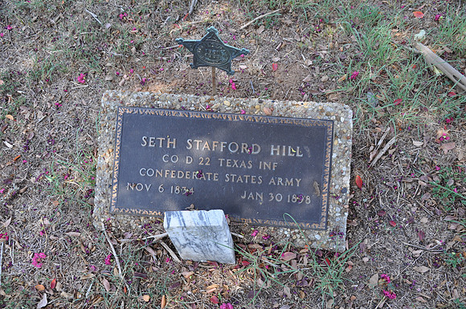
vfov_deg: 39.9
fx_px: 427
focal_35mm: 33
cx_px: 233
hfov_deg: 57.3
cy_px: 154
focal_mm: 22
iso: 200
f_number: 6.3
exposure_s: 1/40
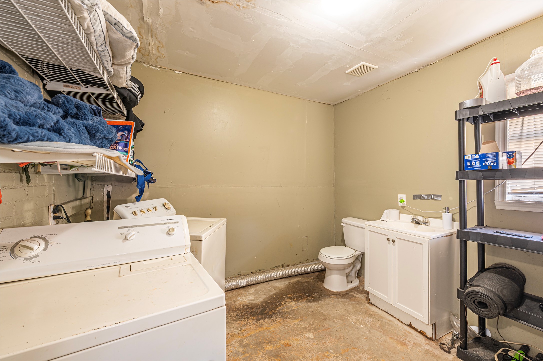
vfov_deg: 77.2
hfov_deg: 100.4
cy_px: 180
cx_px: 272
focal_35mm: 15
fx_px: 226
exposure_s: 1.6
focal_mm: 15
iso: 100
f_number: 9
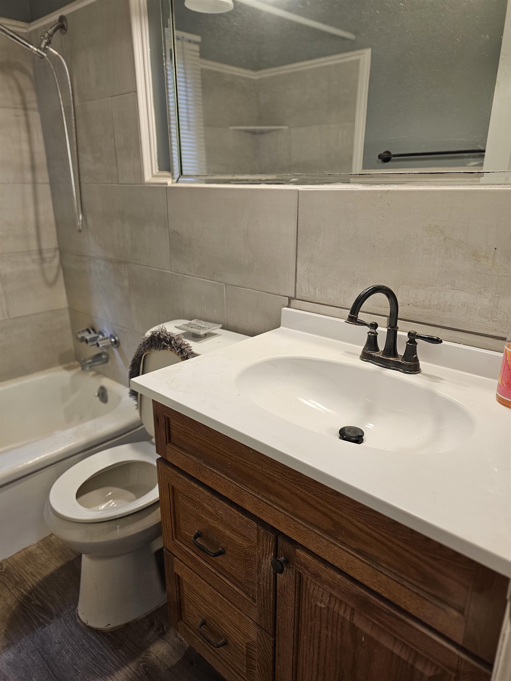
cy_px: 340
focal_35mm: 23
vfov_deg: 73.9
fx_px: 453
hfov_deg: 58.9
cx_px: 256
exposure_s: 1/120
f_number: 1.7
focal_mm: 6.3
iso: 160
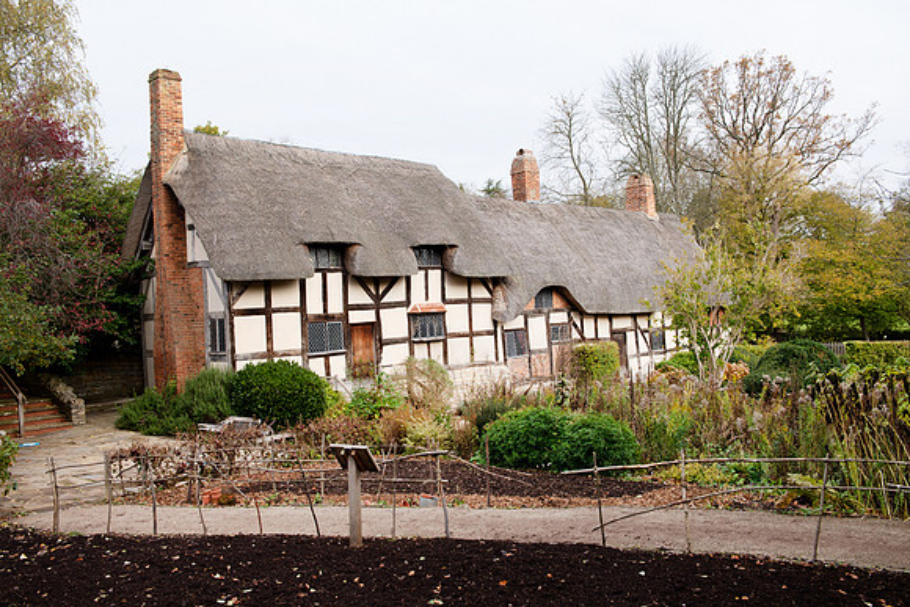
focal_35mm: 32
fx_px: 809
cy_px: 304
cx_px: 455
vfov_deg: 41.1
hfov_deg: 58.7
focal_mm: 32
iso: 320
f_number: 5.6
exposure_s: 1/250
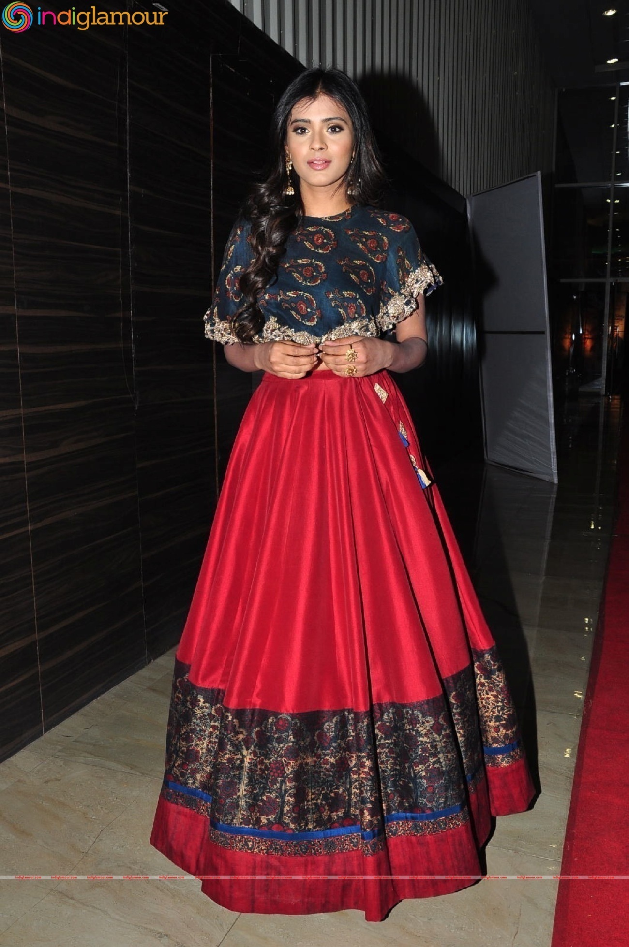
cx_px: 314
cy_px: 474
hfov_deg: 39.9
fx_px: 868
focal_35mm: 33
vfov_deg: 57.3
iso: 400
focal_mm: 22
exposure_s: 1/125
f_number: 10
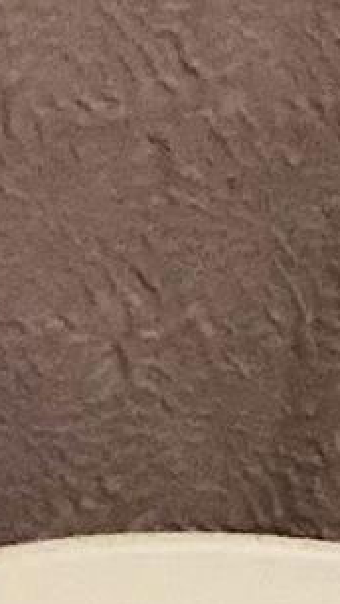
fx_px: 5084
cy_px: 995
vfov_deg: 6.7
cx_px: -785
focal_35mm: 317
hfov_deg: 3.7
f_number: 1.8
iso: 320
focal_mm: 3
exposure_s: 1/30
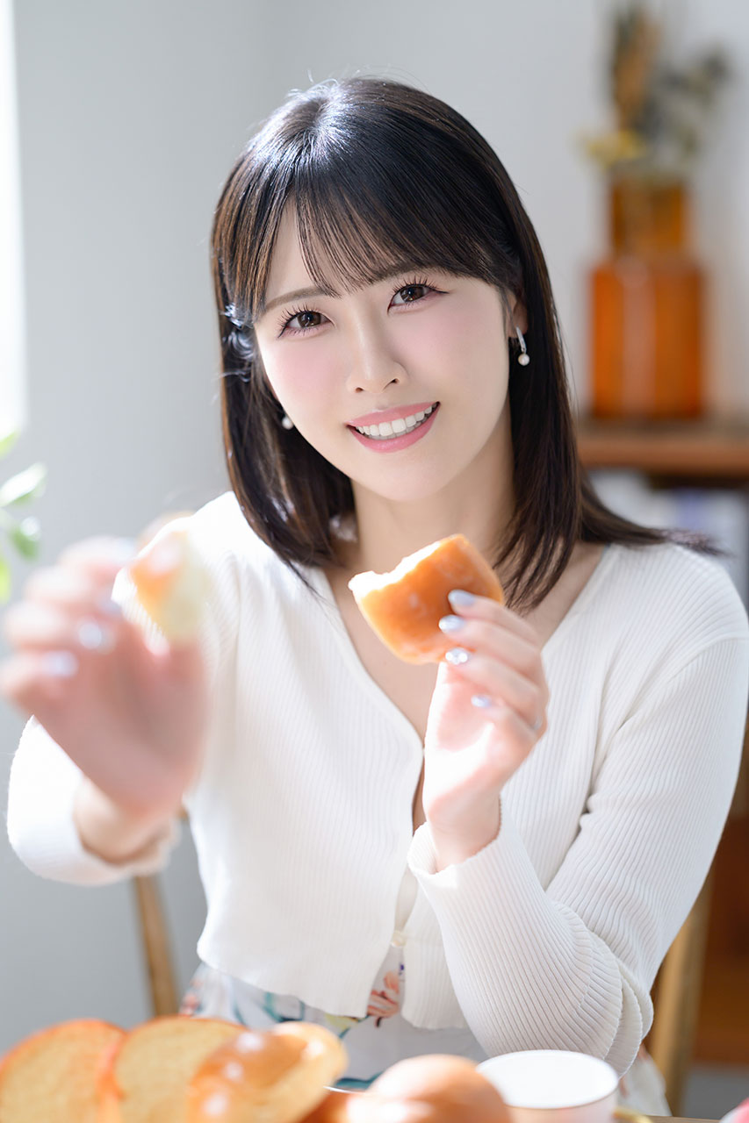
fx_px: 2653
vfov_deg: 23.9
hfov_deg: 16.1
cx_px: 374
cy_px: 562
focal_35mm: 85
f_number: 2
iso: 640
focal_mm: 85
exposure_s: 1/200
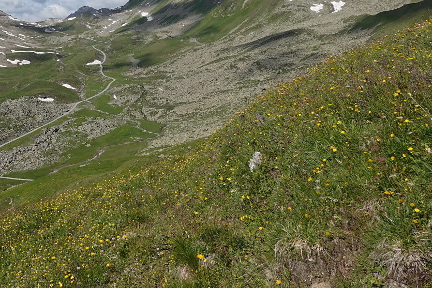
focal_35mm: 46
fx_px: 552
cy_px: 17
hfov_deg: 39.8
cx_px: 49
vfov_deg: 27.9
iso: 125
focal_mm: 9
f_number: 5.6
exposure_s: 1/640
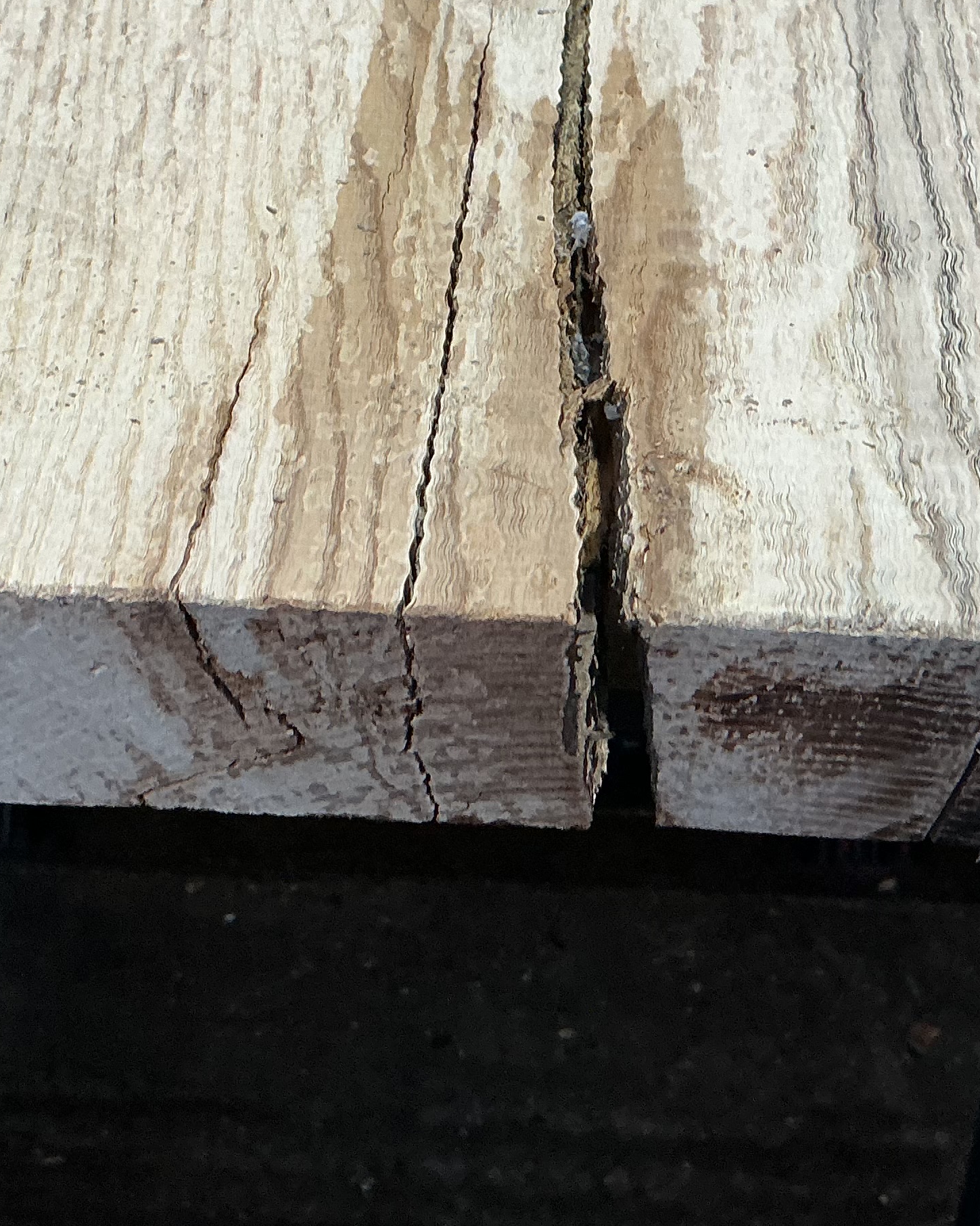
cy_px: 338
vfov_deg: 29.6
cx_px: 478
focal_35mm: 63
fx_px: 2285
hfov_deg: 24.2
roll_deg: -6.6
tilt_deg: -39.2
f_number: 1.8
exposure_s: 1/50
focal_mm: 3
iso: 64
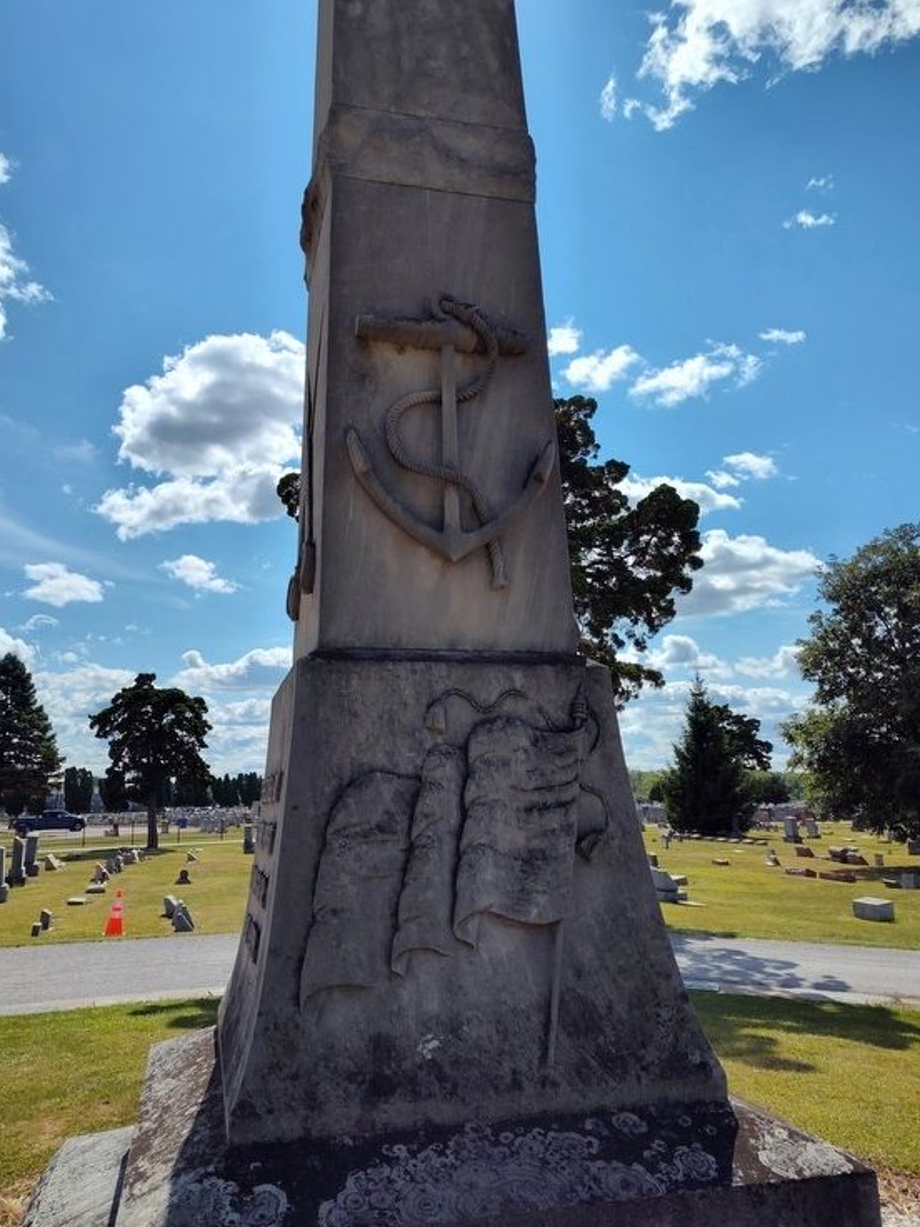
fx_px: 886
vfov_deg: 69.4
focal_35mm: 25
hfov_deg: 54.8
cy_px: 634
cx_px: 423
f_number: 1.8
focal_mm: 5.56
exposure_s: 1/3501
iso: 100
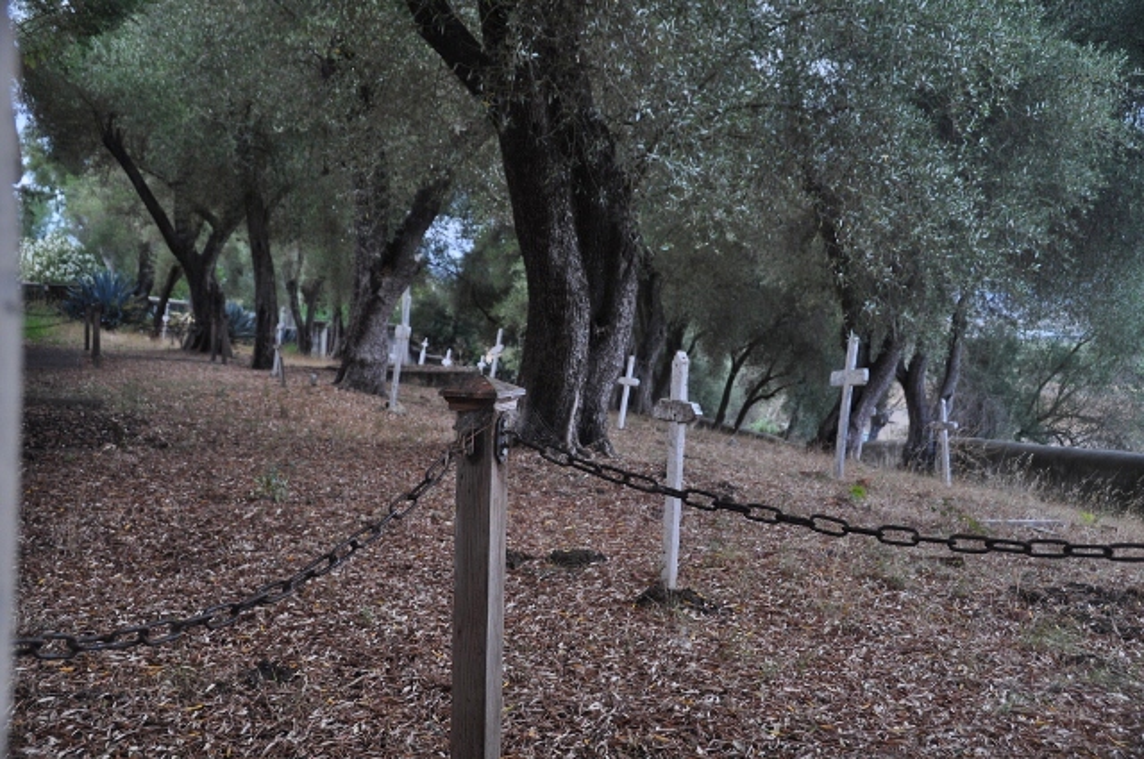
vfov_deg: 34.1
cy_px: 380
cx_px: 572
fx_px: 1238
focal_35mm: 39
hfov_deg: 49.6
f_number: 5.6
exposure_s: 1/60
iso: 200
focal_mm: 26
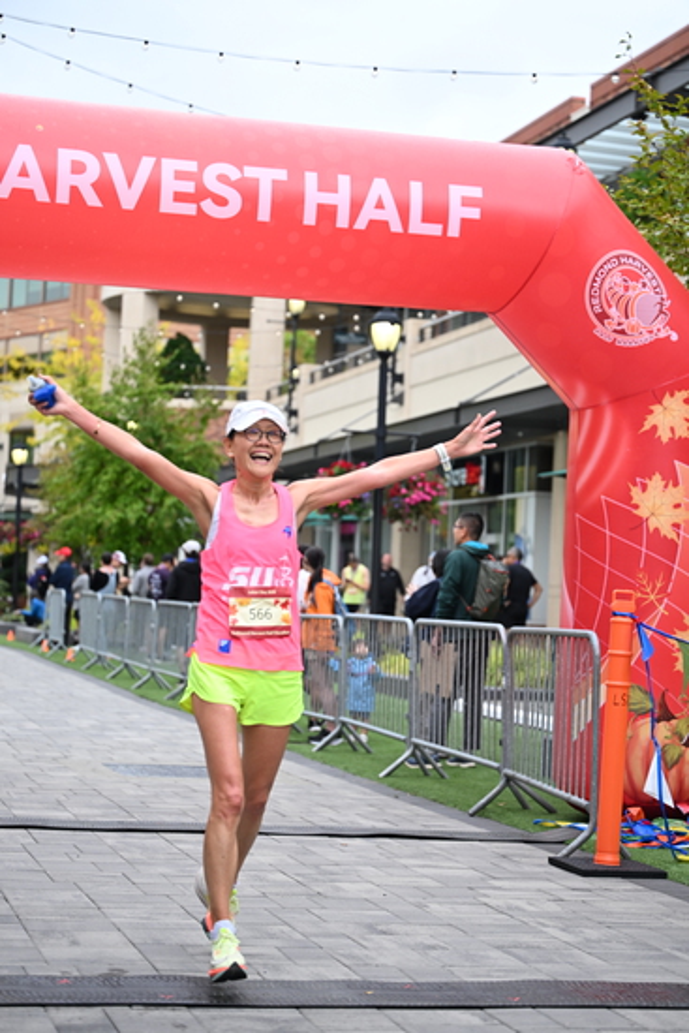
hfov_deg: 19.5
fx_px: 2008
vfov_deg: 28.8
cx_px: 344
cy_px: 516
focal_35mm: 70
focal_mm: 70
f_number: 2.8
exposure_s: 1/2000
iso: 640
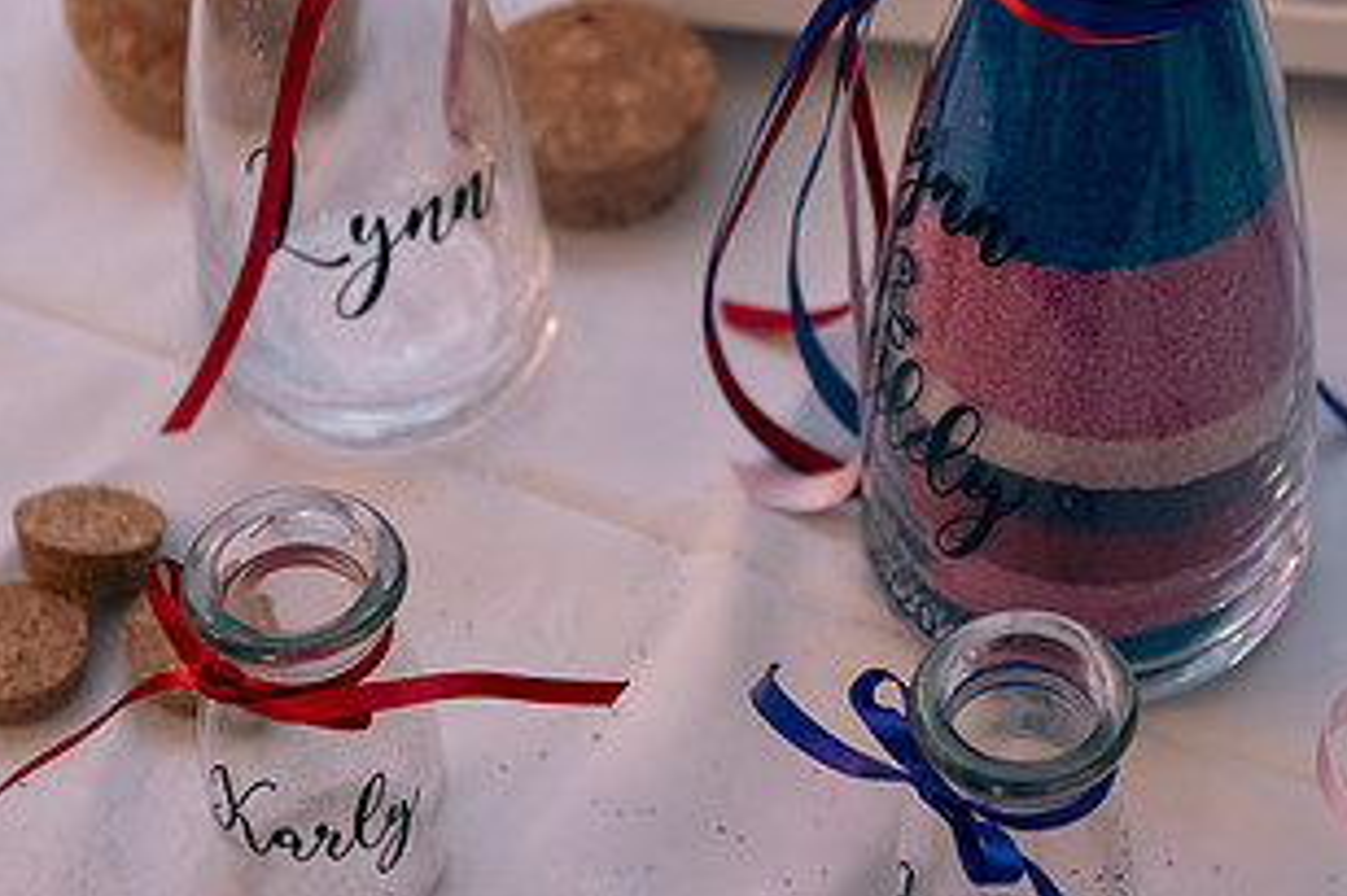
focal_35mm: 113
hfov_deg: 18.0
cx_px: 980
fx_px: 4226
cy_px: 243
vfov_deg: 12.1
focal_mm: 60
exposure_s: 1/160
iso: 640
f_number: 3.5
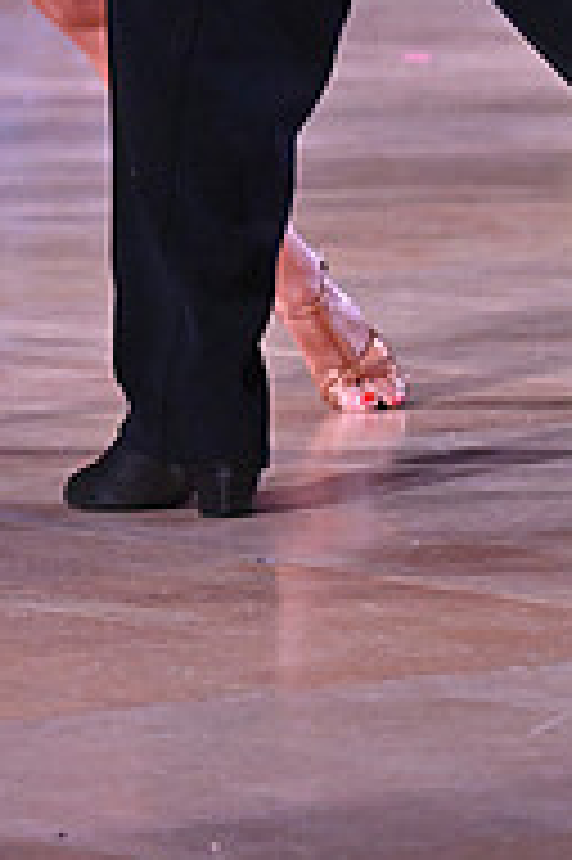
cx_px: 65
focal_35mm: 486
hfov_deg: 2.8
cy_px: -333
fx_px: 11603
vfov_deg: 4.2
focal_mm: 160
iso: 6400
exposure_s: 1/400
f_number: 6.3
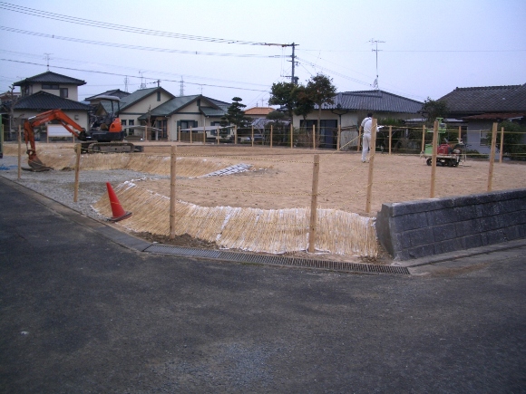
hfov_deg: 52.6
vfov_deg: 40.7
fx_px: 532
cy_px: 197
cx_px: 263
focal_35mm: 35
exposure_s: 1/200
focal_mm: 5.8
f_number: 2.6
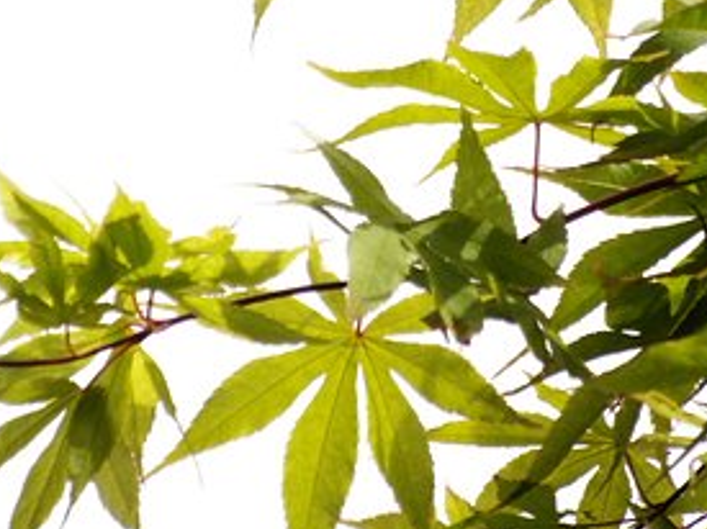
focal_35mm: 335
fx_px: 6839
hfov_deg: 5.9
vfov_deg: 4.4
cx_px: 337
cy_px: 113
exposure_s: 1/320
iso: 80
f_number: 4.5
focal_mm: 32
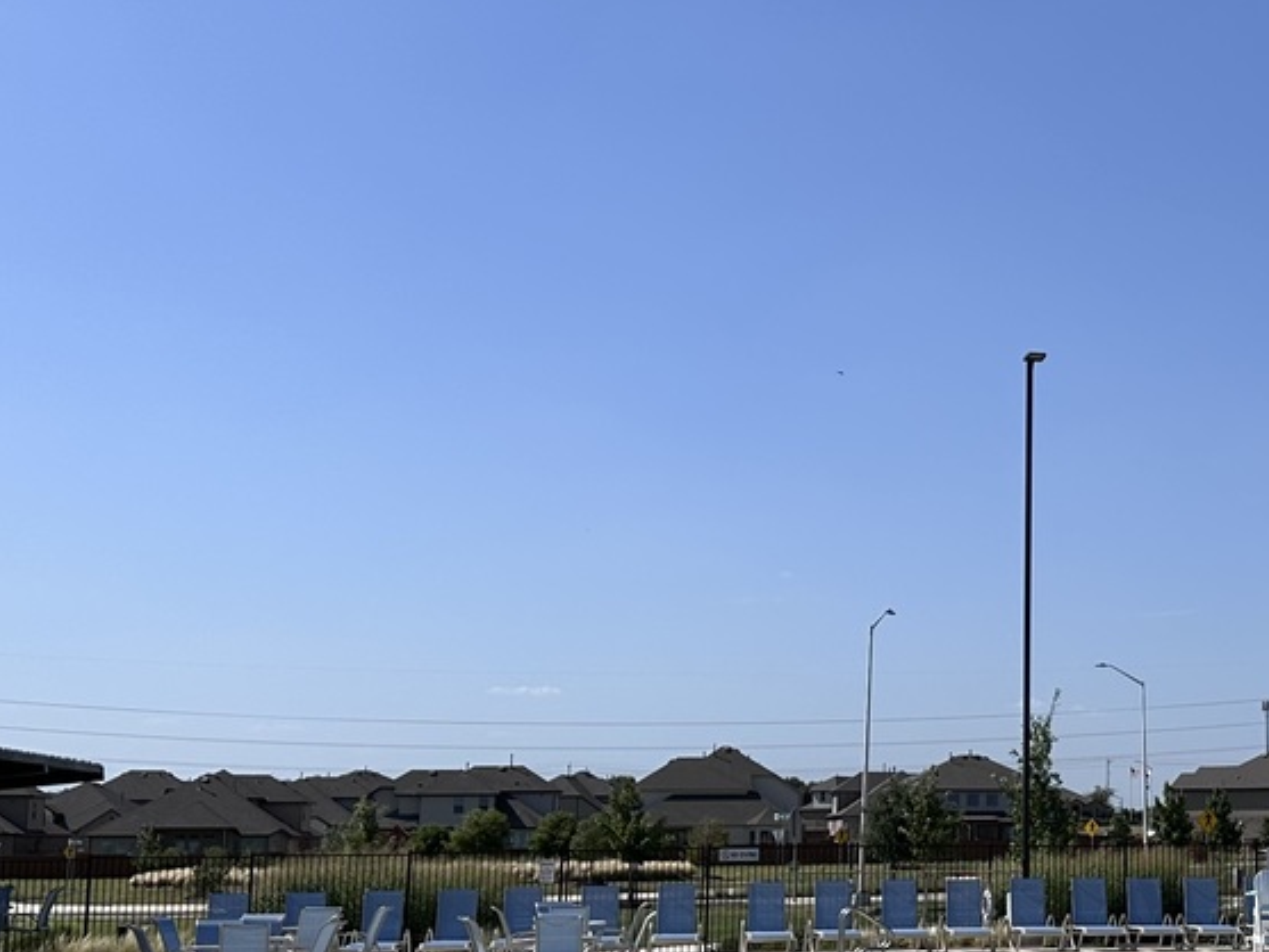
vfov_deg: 23.7
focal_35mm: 62
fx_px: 2273
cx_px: 1144
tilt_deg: +8.2
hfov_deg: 29.9
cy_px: 483
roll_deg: -0.2
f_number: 1.78
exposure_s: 1/8929
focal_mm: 6.86
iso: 80
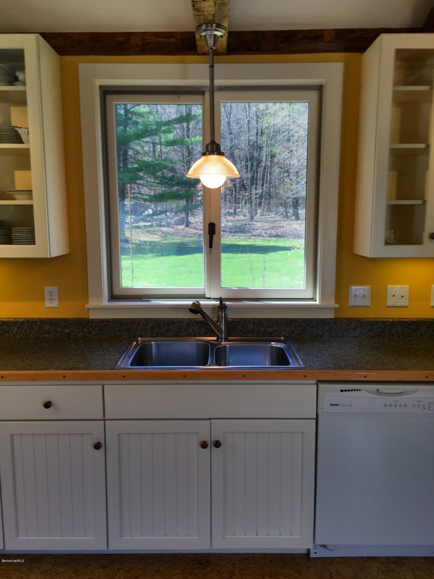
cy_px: 290
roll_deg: -0.8
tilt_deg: -8.1
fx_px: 485
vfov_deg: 61.7
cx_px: 217
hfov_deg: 48.2
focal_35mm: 29
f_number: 2.2
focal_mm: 4.15
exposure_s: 1/285
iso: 25
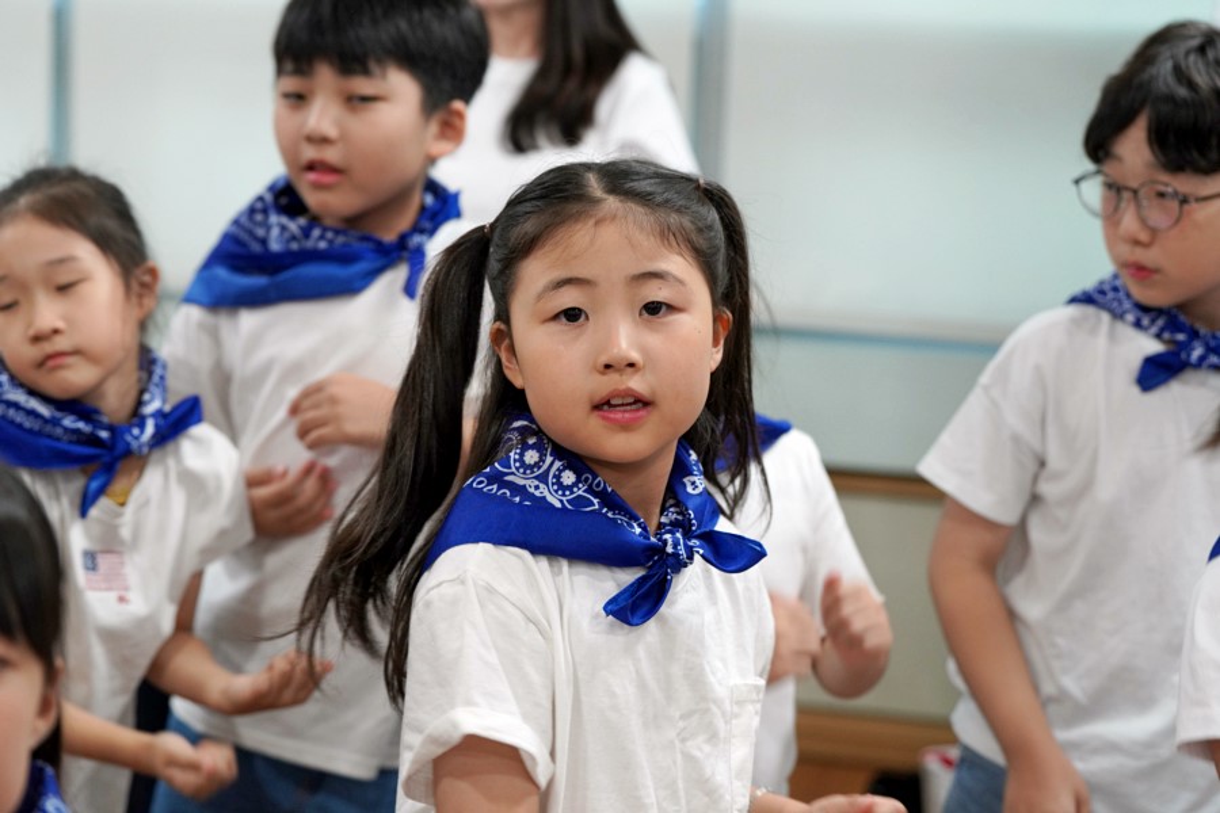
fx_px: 2372
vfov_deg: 19.5
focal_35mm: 70
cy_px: 406
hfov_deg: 28.8
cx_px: 610
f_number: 4
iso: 1600
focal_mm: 70
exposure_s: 1/160
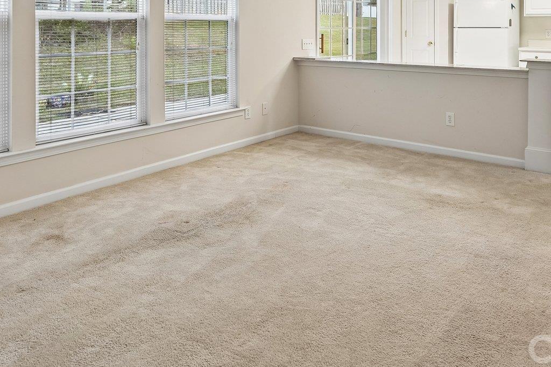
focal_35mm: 32
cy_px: 23
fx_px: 490
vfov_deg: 37.8
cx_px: 301
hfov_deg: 58.6
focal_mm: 16
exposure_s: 1/6
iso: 400
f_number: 8
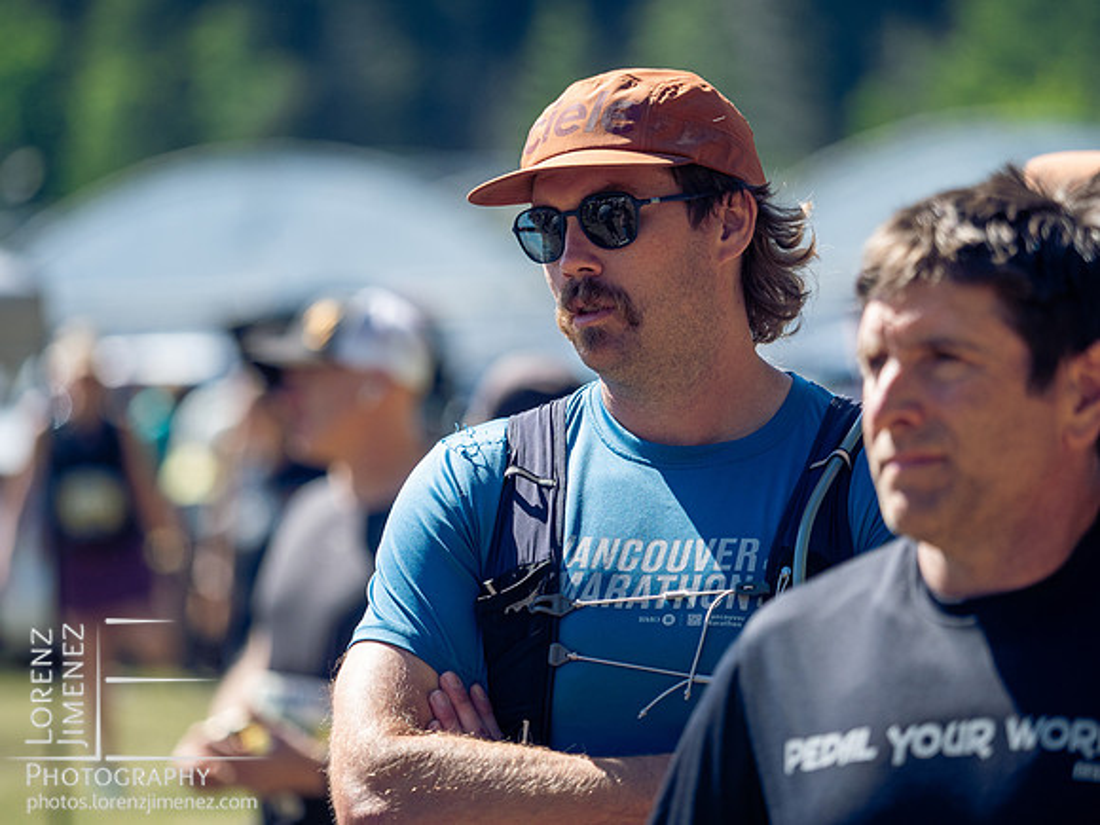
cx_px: 550
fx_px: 9533
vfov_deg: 5.0
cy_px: 412
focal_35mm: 300
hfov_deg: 6.6
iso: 320
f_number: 2.8
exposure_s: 1/1600
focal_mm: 150
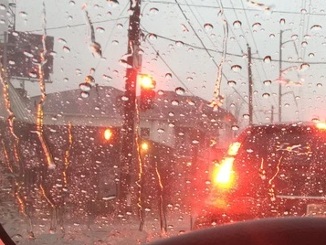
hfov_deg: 27.4
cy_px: 222
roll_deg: -2.1
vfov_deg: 22.1
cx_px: 353
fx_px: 612
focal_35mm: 65
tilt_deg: -2.4
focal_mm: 4.15
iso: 64
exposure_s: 1/15
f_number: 2.2
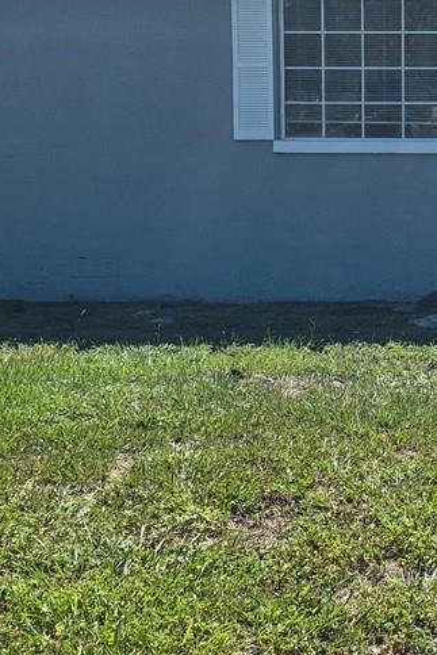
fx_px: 1437
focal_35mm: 79
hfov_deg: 16.6
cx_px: 511
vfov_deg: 25.5
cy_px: 206
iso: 80
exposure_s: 1/6144
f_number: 1.8
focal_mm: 5.4
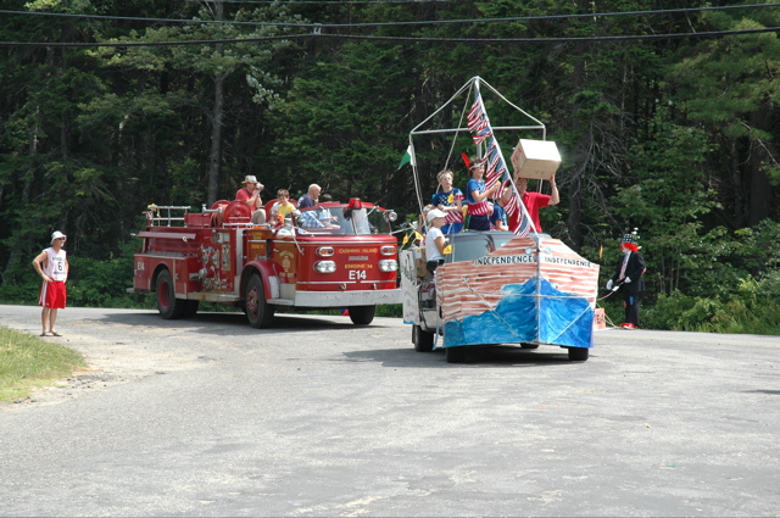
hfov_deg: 22.6
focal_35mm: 90
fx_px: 1948
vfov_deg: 15.1
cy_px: 259
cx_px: 390
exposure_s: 1/200
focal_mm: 60
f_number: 7.1
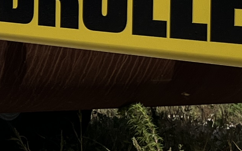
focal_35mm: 177
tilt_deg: +0.6
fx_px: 1167
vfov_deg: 7.4
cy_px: -23
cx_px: -113
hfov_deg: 11.4
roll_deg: +0.0
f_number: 1.6
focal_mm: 5.1
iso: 50
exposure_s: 1/5848
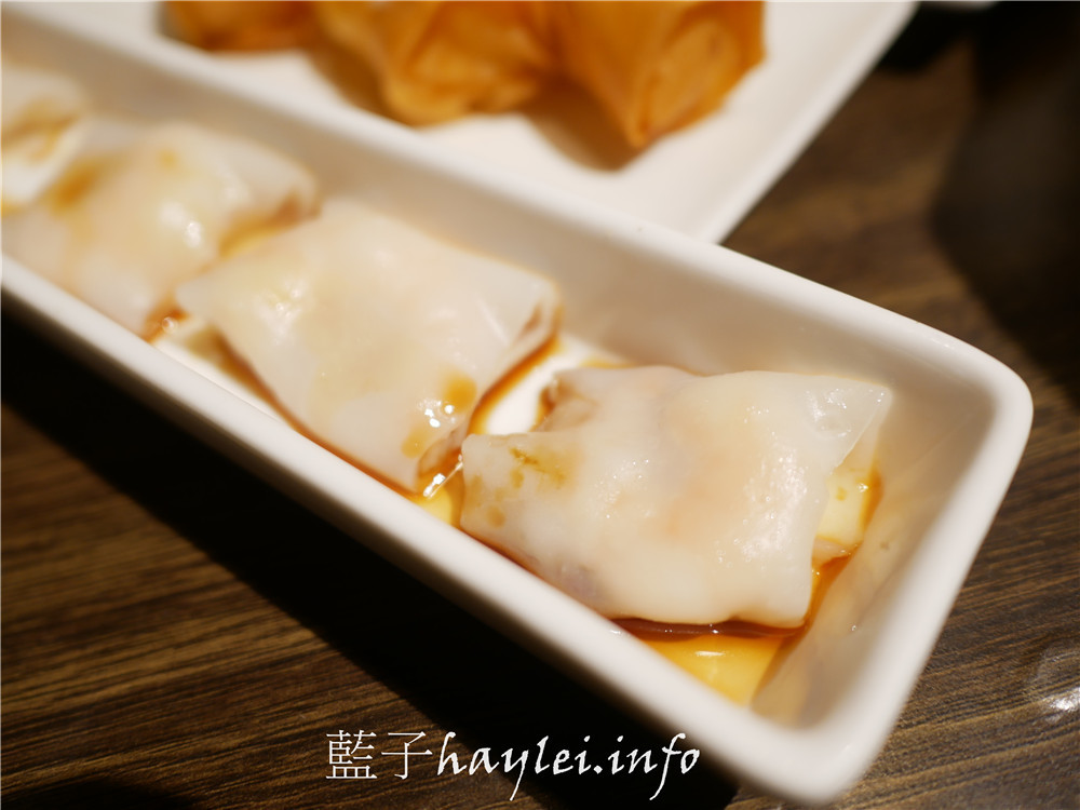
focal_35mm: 30
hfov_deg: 60.0
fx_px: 936
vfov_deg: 46.8
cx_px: 540
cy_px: 405
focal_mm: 15
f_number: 1.7
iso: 200
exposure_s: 1/80
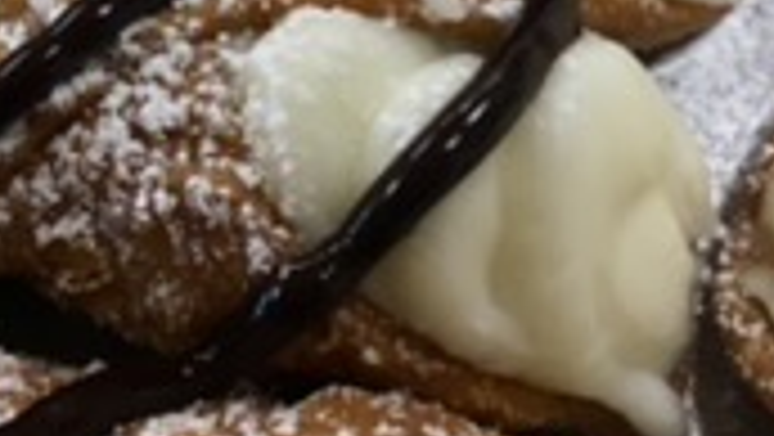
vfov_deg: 13.3
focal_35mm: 88
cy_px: -135
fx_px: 1807
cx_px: 230
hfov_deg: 24.0
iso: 50
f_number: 2.2
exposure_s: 1/30
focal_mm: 4.15
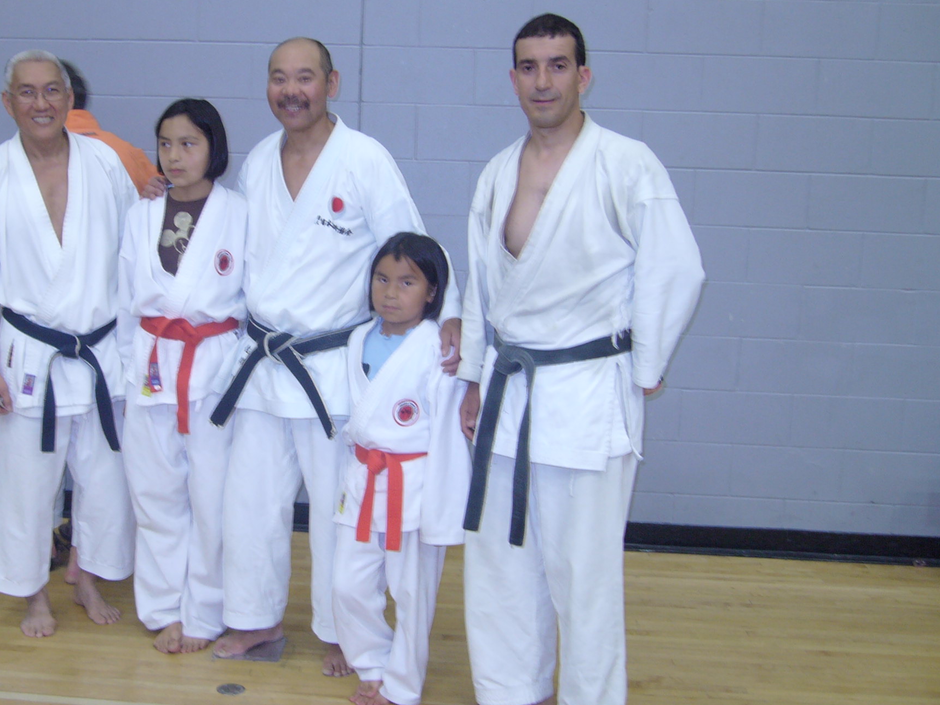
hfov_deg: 40.1
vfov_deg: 30.9
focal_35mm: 47
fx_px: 1276
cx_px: 341
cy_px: 345
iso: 100
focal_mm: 5.8
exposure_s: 1/15
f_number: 2.8
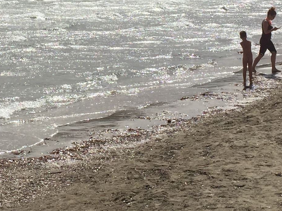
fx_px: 839
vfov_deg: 14.2
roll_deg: +0.5
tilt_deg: -2.7
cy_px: 11
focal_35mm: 103
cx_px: 51
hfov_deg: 18.9
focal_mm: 4.15
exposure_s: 1/5650
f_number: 2.2
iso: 32
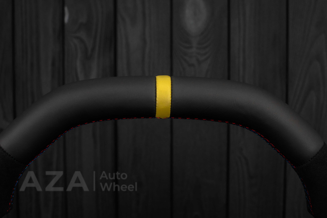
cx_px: 164
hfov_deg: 37.8
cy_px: 109
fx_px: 477
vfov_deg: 25.8
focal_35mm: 52
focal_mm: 35
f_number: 6.3
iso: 500
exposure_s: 1/125
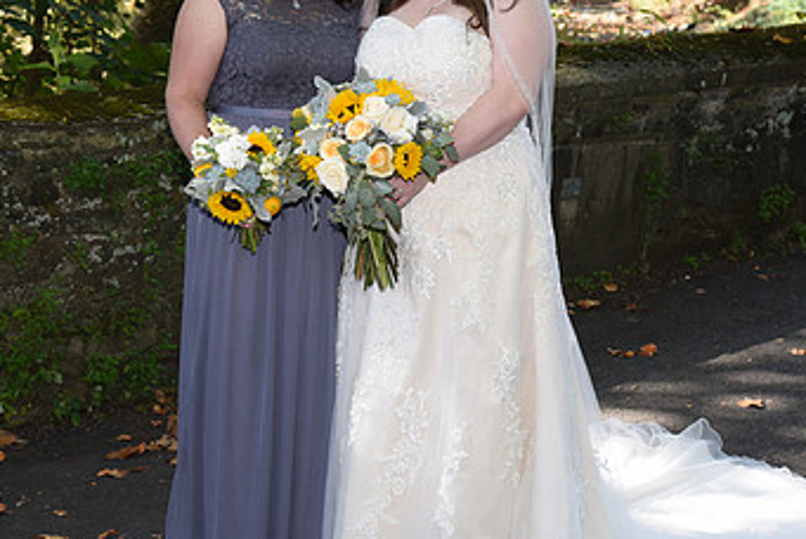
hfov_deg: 23.9
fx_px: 1905
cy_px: 228
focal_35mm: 85
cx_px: 409
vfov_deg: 16.1
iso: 640
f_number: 6.3
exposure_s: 1/200
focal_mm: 50
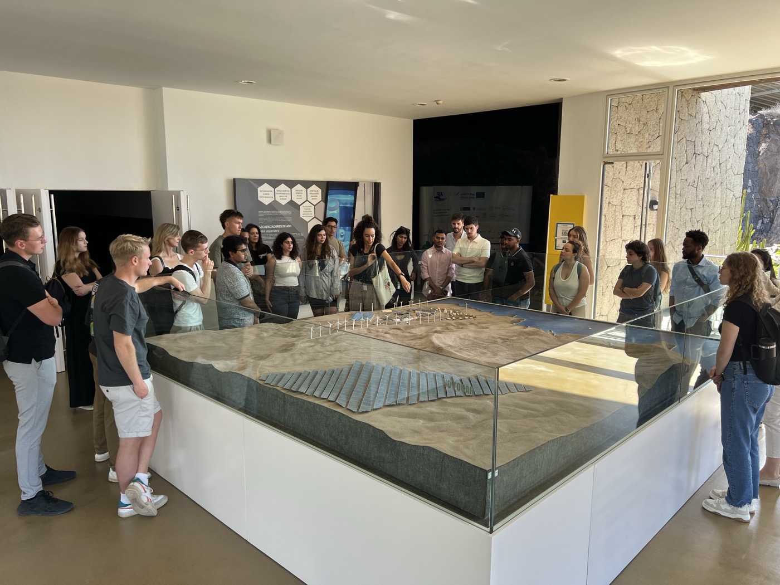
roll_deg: -0.2
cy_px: 292
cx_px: 390
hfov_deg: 67.3
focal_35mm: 26
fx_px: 586
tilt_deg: -9.1
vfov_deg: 53.1
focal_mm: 5.7
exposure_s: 1/140
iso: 32
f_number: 1.5
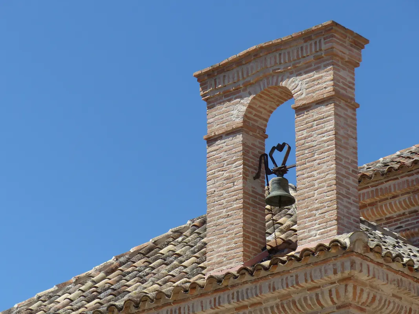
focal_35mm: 155
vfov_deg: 9.6
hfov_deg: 12.7
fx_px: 1876
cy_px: 157
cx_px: 210
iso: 100
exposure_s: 1/1000
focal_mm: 27.8
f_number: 4
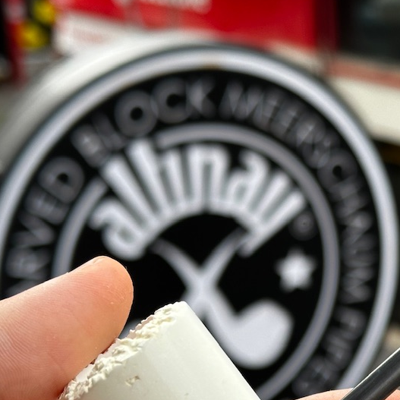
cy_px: 342
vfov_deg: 16.7
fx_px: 1347
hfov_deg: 16.6
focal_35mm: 103
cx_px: 373
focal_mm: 6.86
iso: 64
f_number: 1.78
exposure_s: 1/762
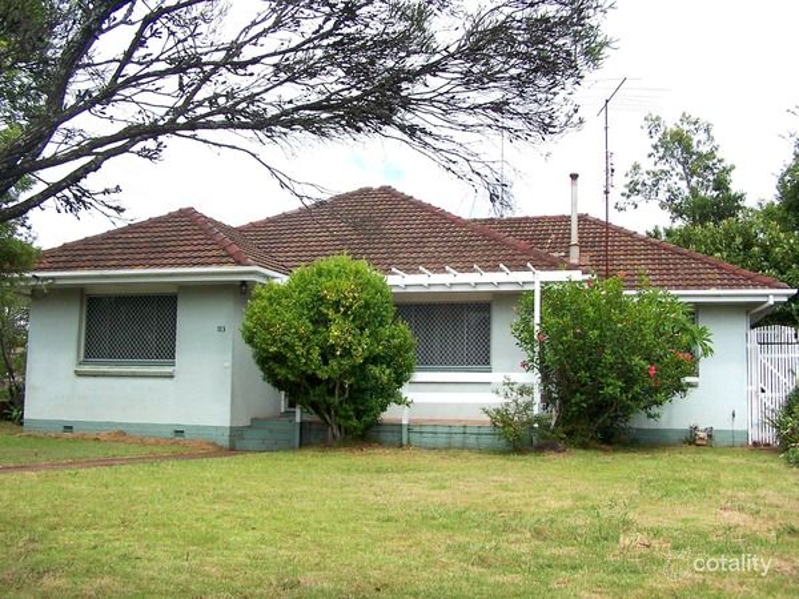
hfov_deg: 49.0
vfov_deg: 37.7
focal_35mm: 38
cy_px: 300
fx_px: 877
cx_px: 400
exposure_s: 1/500
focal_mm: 6.3
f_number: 4
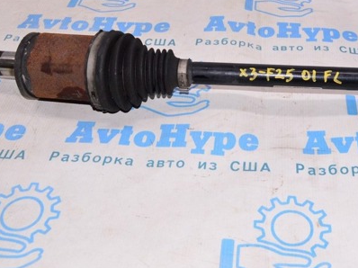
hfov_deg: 37.0
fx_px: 527
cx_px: 246
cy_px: 86
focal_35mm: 51
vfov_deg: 28.3
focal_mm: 22
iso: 1600
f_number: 8
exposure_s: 1/200
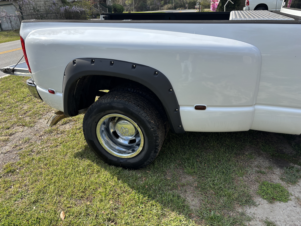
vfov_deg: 53.1
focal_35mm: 26
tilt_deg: -24.4
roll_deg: +3.0
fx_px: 226
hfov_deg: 67.3
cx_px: 150
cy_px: 113
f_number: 1.6
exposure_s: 1/1344
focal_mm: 5.96
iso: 50
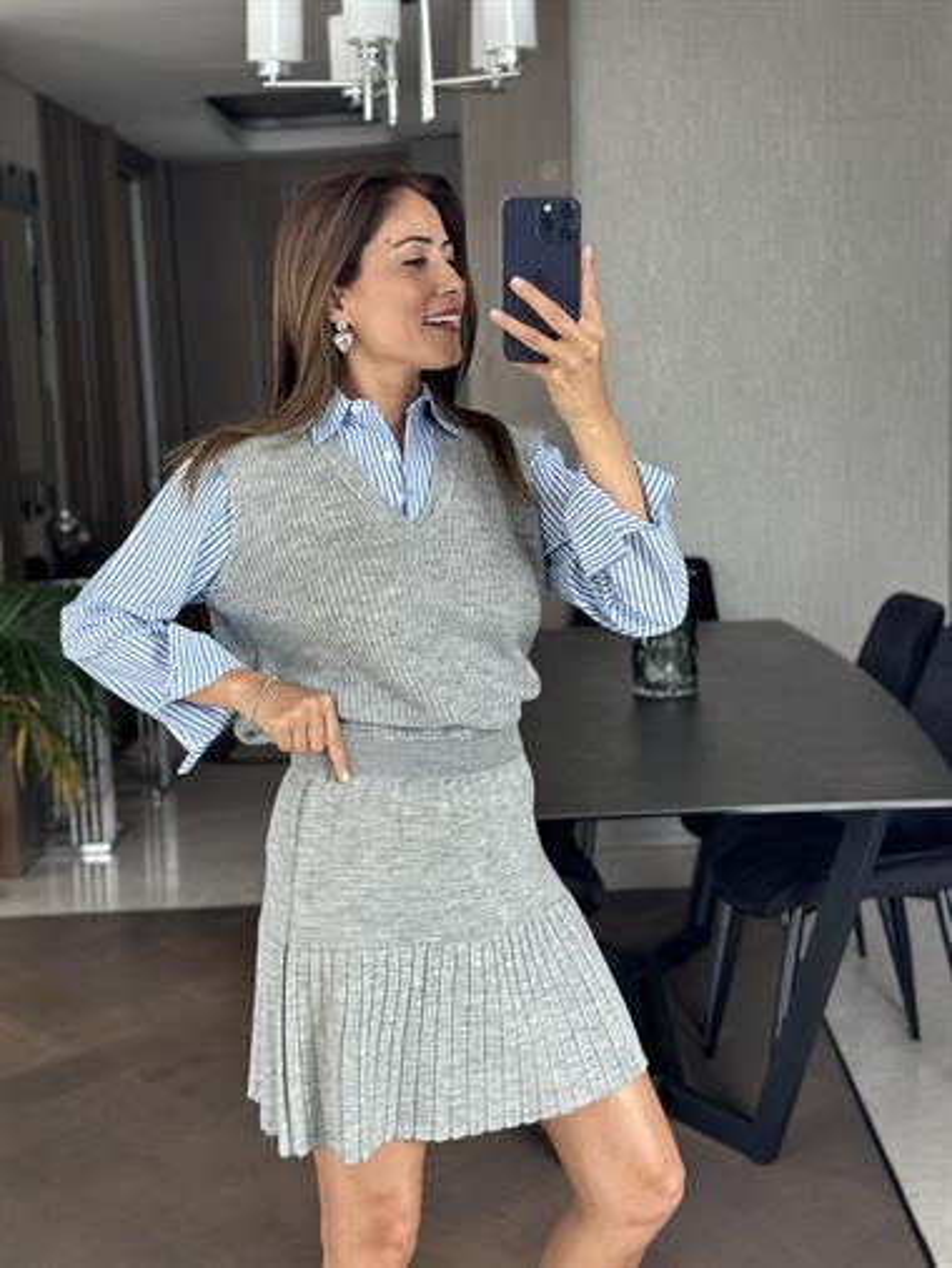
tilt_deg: -16.8
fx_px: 1759
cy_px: 634
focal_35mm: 48
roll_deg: +3.4
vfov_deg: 39.6
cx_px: 476
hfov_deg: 30.3
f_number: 1.78
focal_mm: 6.86
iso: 80
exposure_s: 1/127
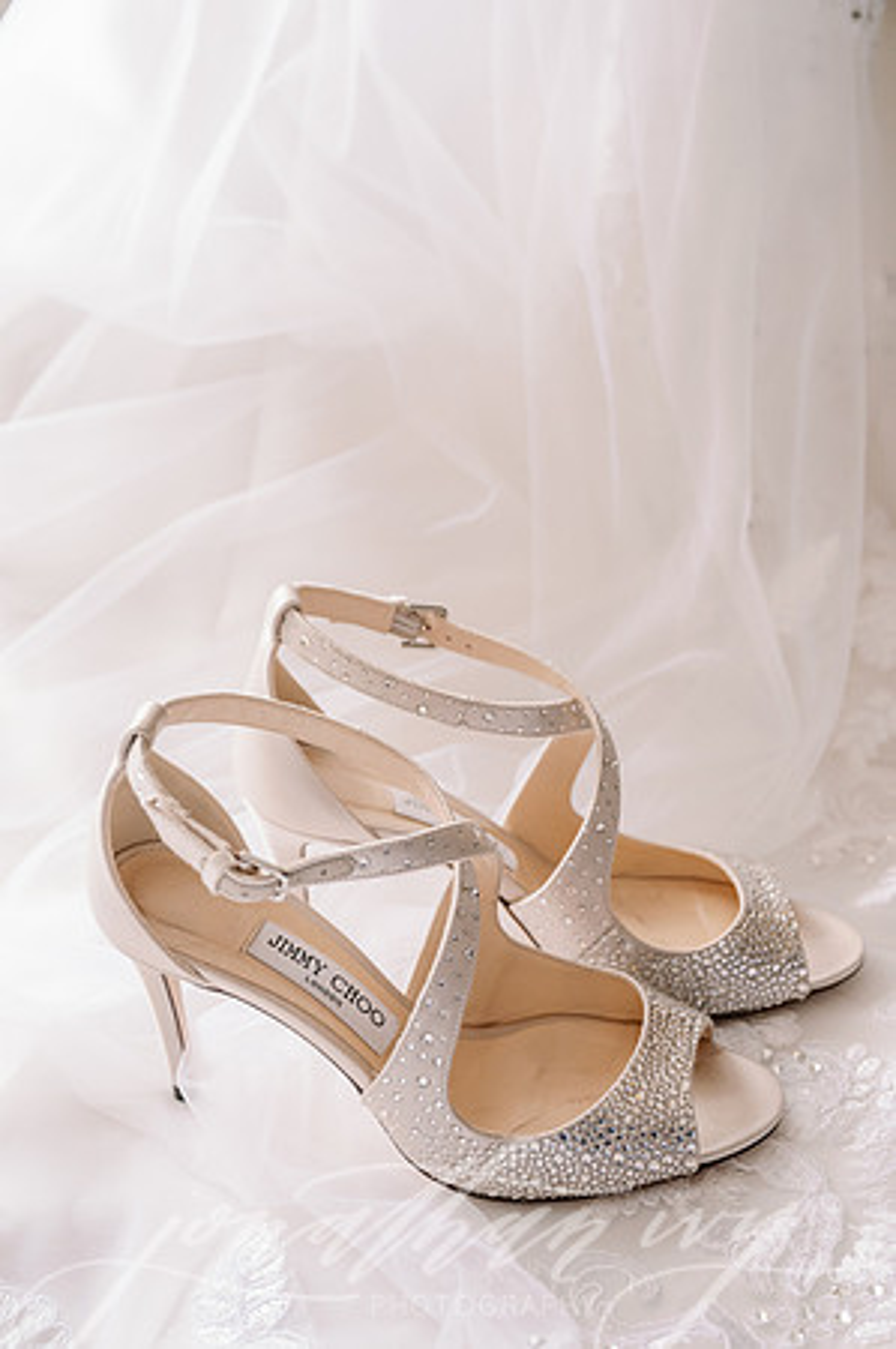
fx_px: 1871
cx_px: 448
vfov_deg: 39.6
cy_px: 674
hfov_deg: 26.9
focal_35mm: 50
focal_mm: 50
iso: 2500
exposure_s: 1/400
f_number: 5
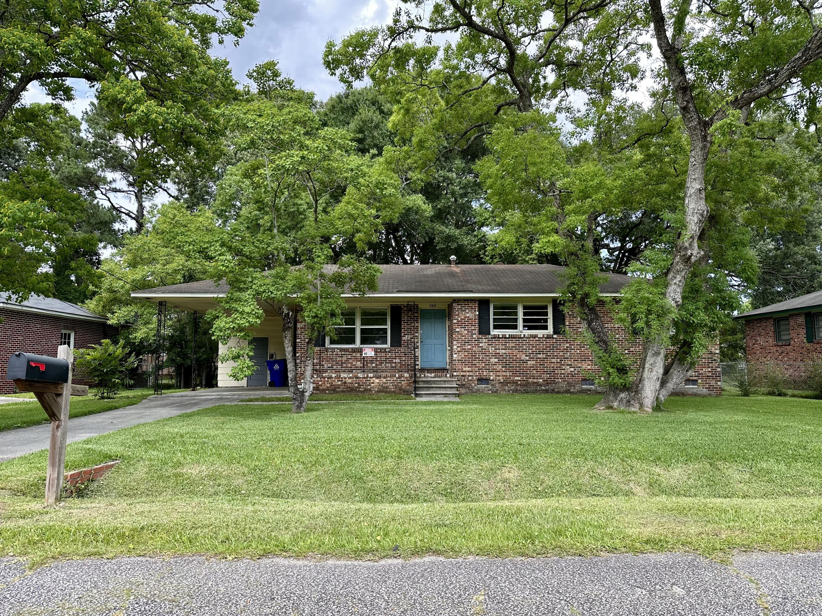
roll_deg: +0.3
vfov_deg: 56.8
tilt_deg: +4.7
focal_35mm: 24
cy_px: 308
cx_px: 411
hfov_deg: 71.6
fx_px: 570
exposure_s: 1/879
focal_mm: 6.86
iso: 80
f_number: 1.78
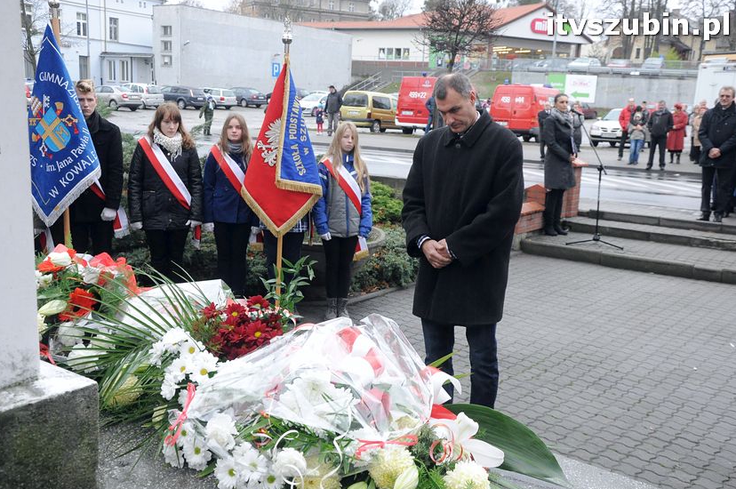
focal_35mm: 39
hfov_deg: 50.2
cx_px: 369
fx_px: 786
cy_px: 249
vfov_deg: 34.5
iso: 1600
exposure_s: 1/320
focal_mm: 25
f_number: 9
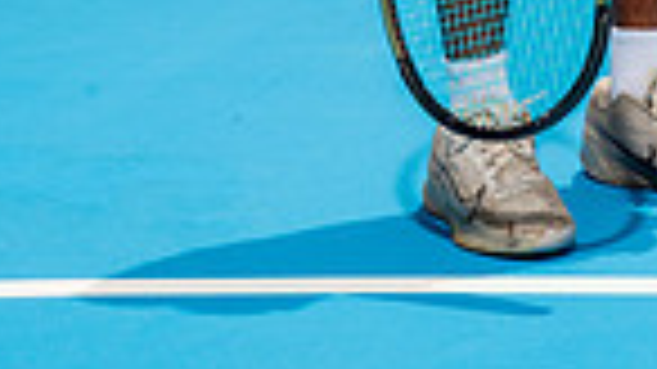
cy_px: -580
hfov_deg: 13.2
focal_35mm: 161
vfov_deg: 7.0
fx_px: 2804
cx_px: 603
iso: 100
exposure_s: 1/200
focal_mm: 50
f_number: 11
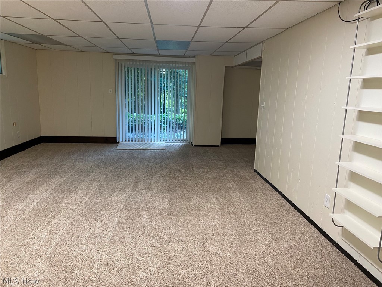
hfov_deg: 67.3
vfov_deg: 53.1
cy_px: 144
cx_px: 191
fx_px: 287
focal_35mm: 26
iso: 125
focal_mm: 4.25
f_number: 1.8
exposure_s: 1/60
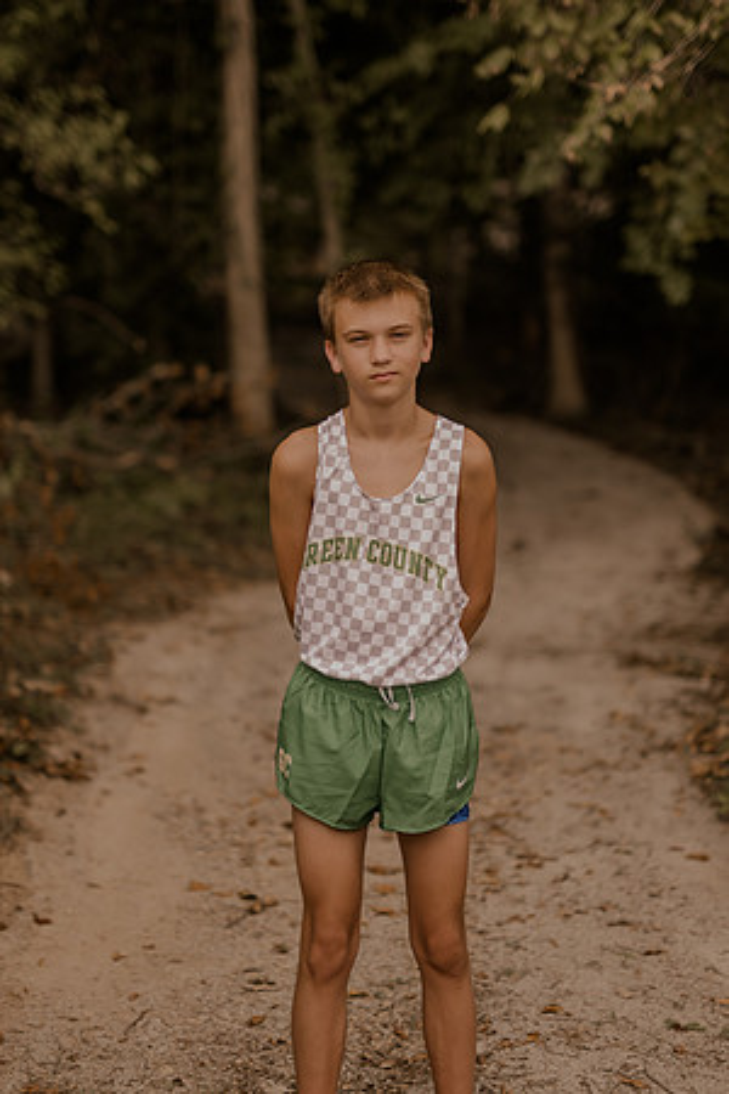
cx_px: 364
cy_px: 547
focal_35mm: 75
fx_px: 2278
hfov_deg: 18.2
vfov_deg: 27.0
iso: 64
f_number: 1.4
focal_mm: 50
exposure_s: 1/1000
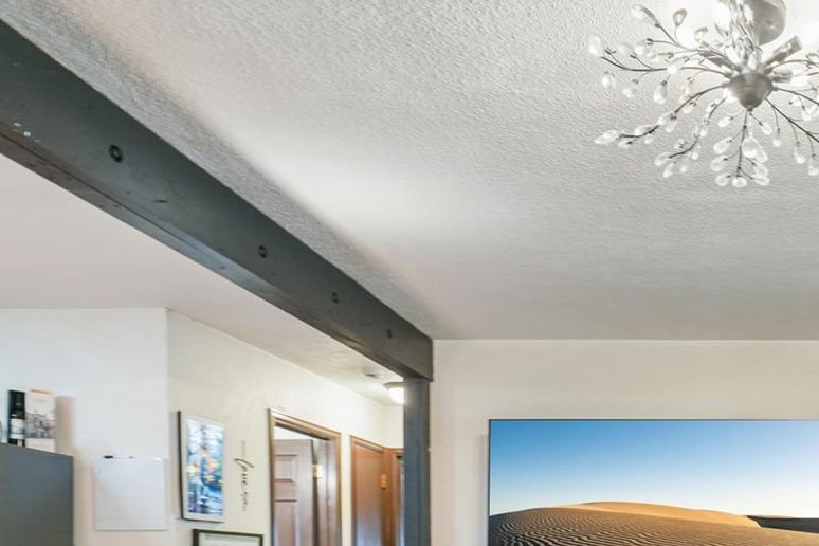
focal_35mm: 31
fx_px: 705
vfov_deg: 37.7
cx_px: 754
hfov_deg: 52.2
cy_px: 546
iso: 400
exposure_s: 1/4
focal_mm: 10
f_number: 8
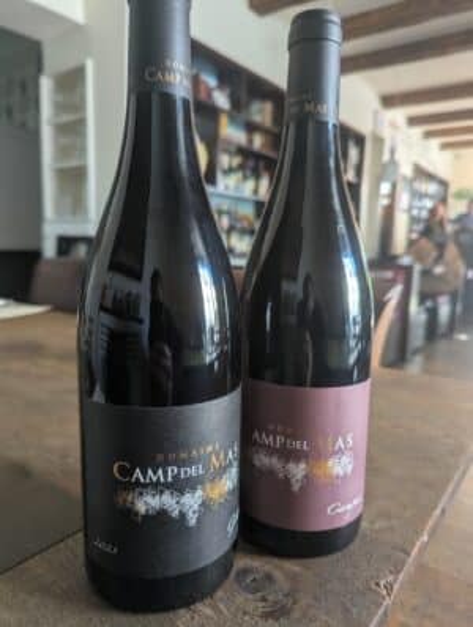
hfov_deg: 57.0
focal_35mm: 24
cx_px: 236
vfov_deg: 71.5
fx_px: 436
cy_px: 314
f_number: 1.85
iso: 108
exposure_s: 1/23.8
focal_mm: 6.81
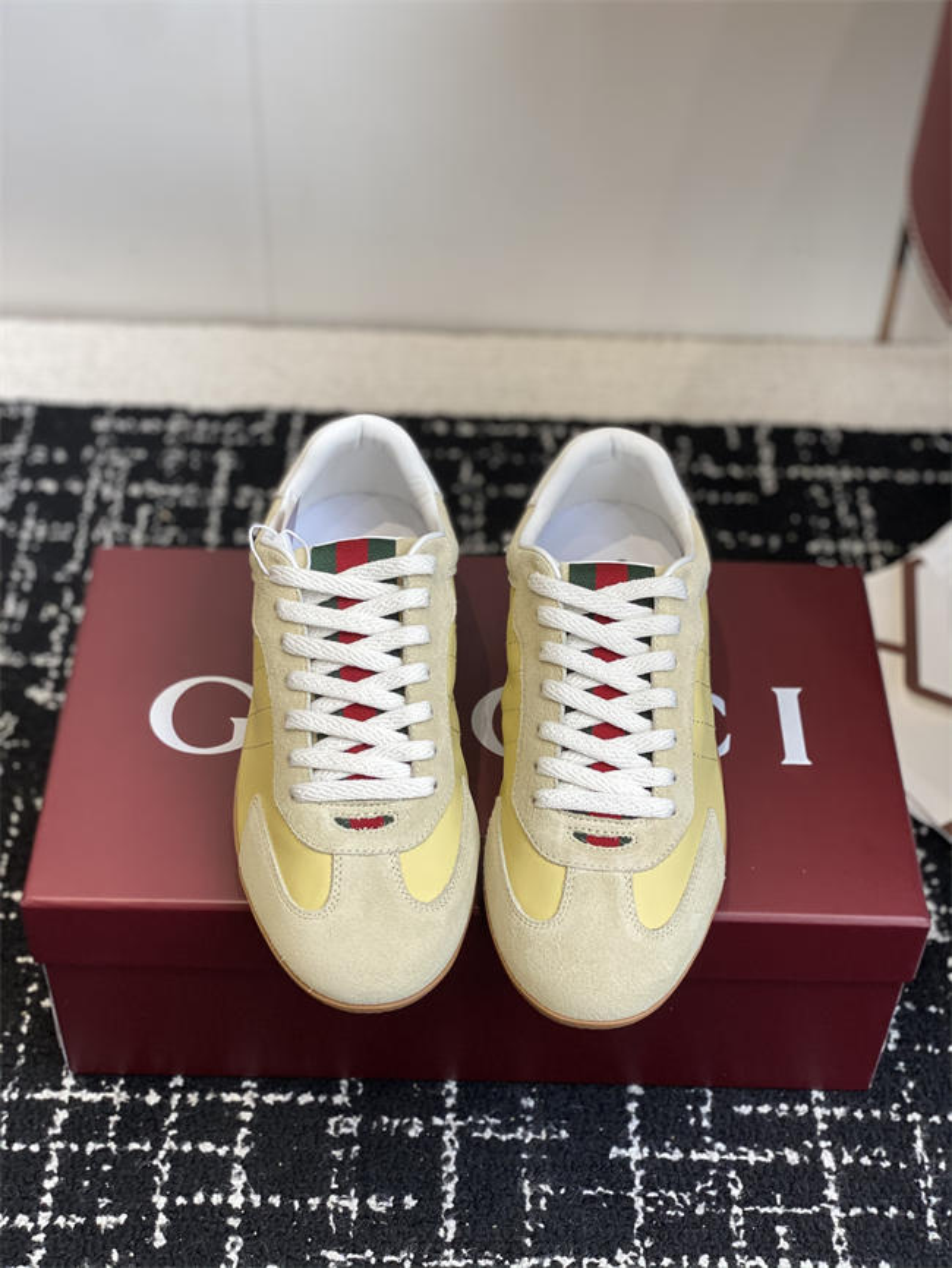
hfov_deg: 28.0
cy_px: 634
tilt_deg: -45.3
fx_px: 1906
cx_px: 476
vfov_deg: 36.8
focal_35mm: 52
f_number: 2
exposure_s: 1/122
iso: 50
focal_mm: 6
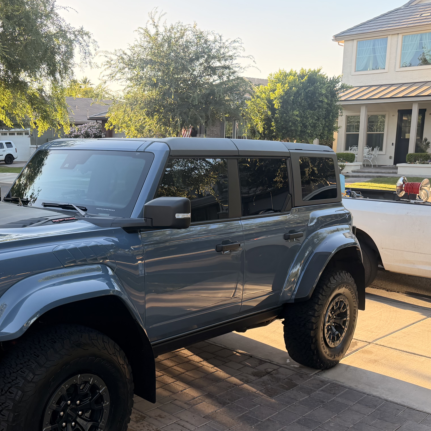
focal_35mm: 40
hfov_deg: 40.6
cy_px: 257
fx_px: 563
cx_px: 105
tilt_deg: -11.3
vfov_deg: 41.7
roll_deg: +1.6
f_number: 1.78
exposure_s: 1/517
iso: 100
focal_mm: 6.76
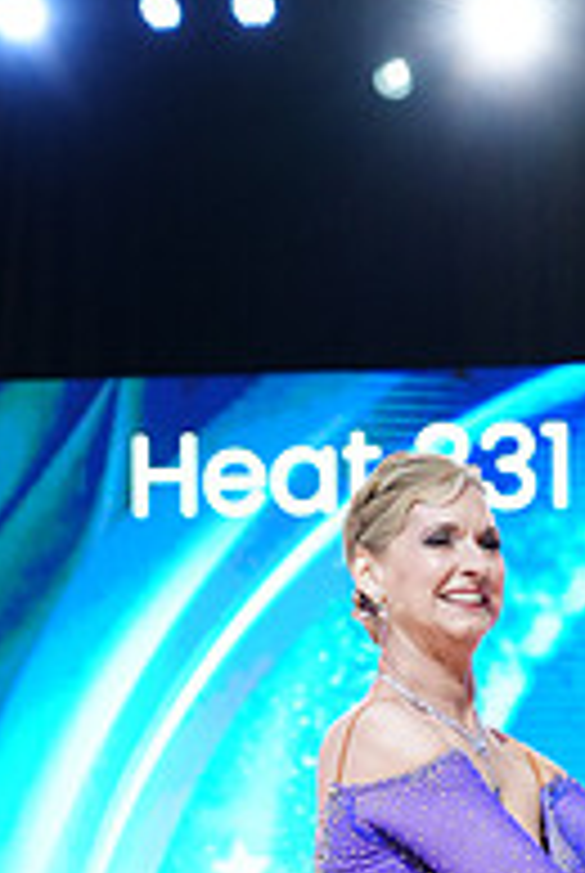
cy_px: 1251
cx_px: 794
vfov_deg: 9.9
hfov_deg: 6.7
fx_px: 4930
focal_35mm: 203
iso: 2000
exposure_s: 1/250
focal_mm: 68
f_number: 4
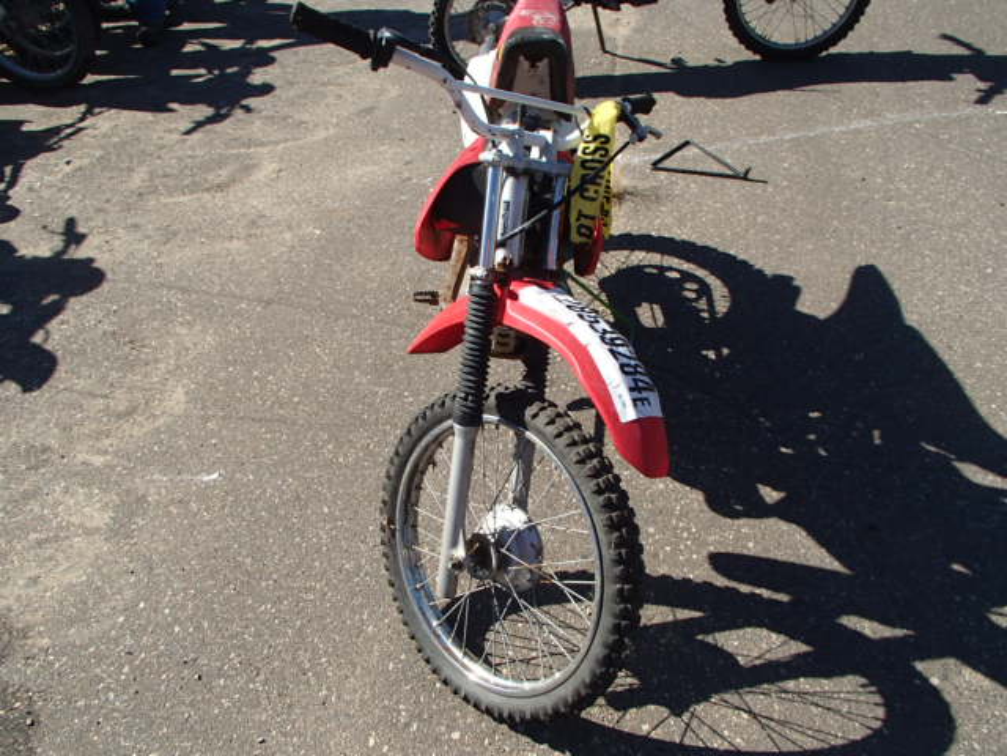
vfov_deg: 49.7
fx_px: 815
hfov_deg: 63.4
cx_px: 504
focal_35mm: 28
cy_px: 378
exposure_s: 1/100
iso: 100
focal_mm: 5
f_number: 11
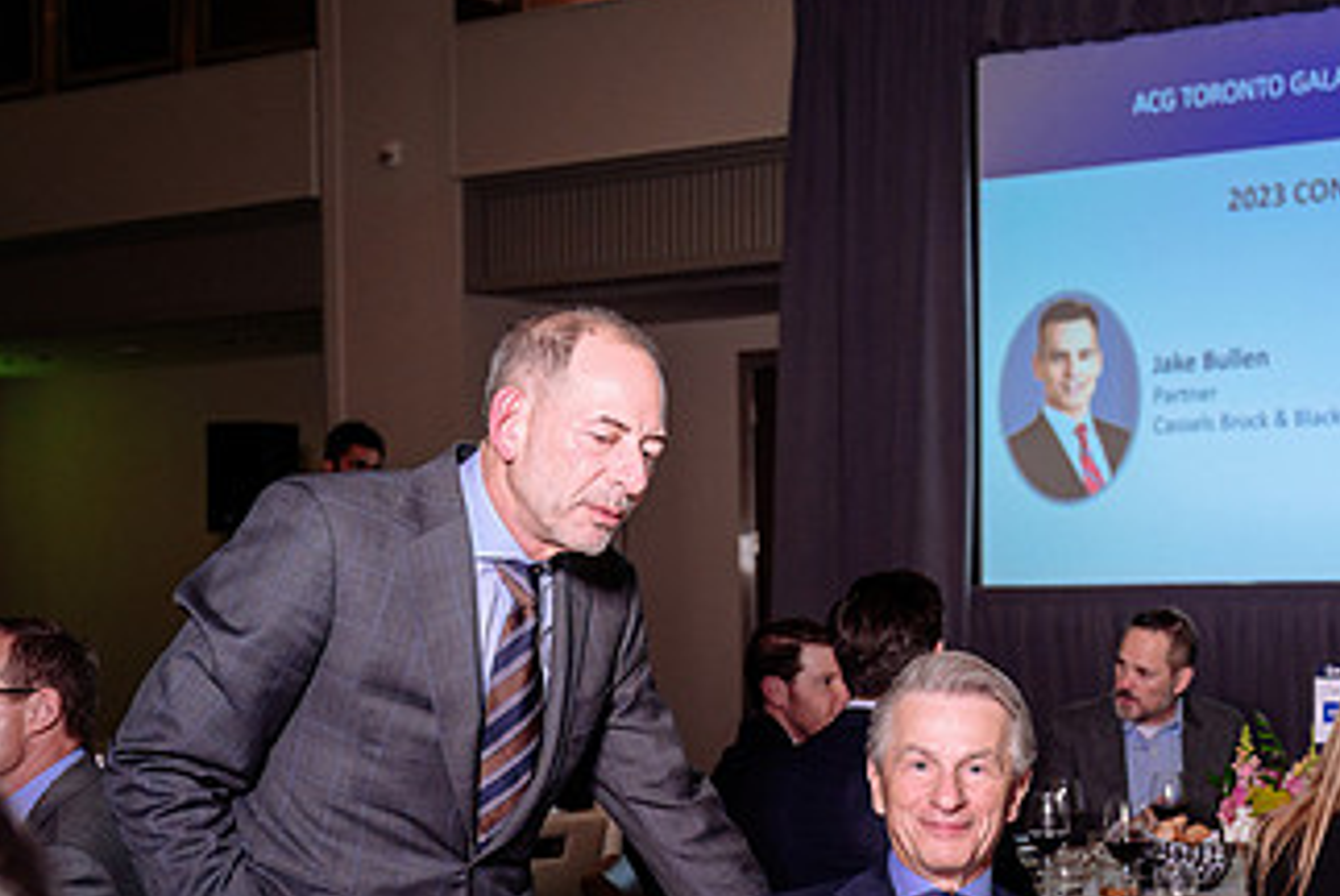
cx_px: 1244
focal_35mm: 63
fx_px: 2347
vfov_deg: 21.4
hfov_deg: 30.3
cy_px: 697
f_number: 3.5
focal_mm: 33
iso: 1000
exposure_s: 1/125
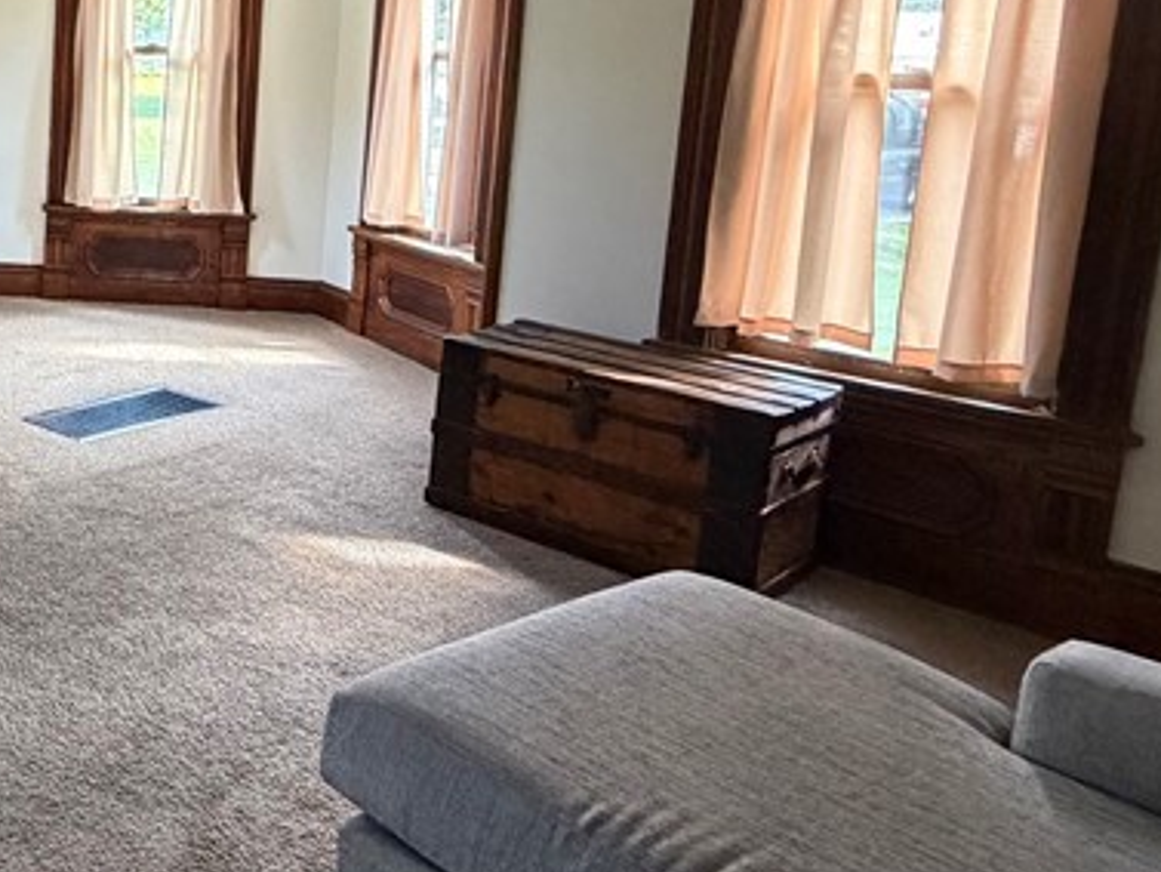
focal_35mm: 38
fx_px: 1275
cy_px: 176
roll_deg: +0.3
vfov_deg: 36.5
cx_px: -246
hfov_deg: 36.9
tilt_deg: -6.8
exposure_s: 1/60
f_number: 2.2
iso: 400
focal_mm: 2.22
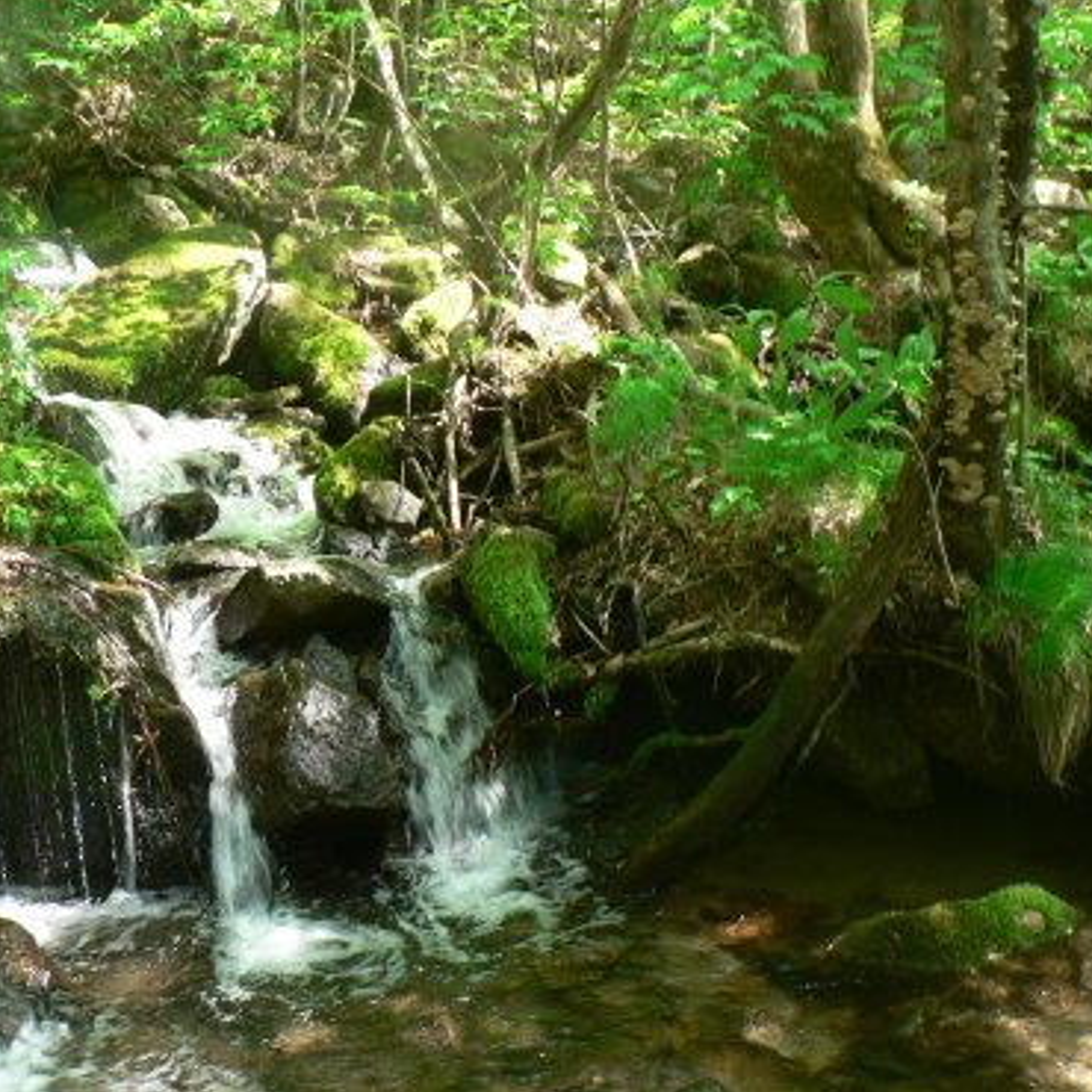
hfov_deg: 38.9
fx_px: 1535
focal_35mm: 43
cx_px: 398
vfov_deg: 39.2
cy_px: 545
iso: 80
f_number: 2.8
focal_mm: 6
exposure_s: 1/30
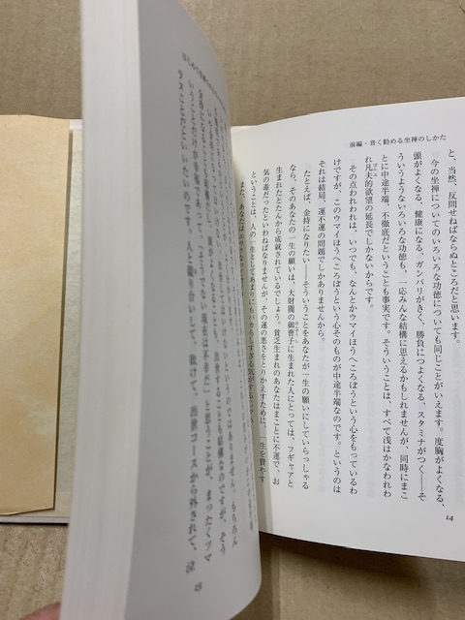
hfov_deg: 53.1
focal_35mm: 26
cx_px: 232
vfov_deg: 67.3
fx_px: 466
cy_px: 310
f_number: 1.8
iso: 64
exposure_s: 1/60
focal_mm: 4.25
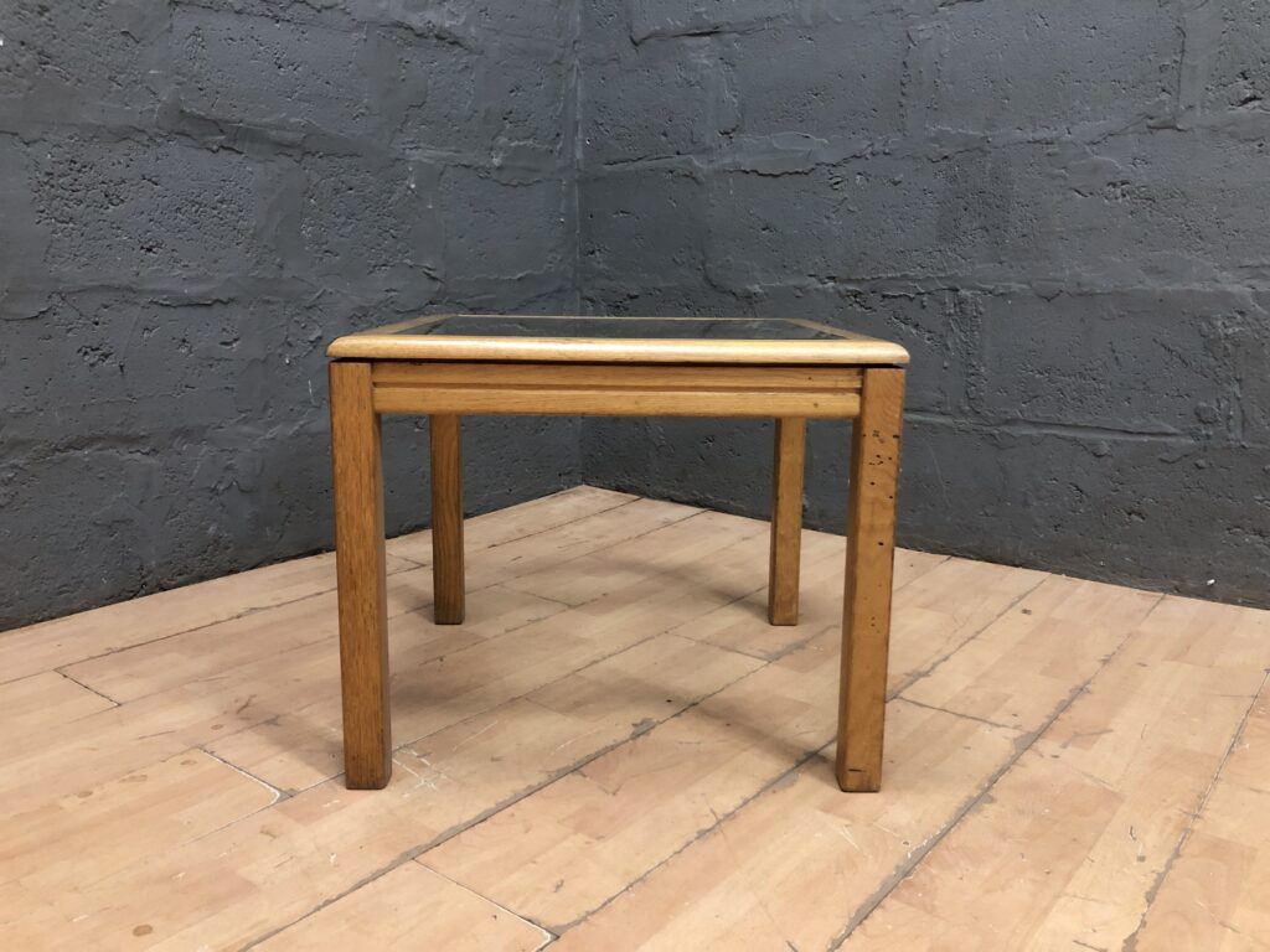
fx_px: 1027
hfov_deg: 63.4
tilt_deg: -10.5
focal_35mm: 28
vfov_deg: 49.7
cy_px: 476
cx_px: 635
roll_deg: +0.5
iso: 100
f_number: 1.8
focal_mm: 3.99
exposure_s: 1/17
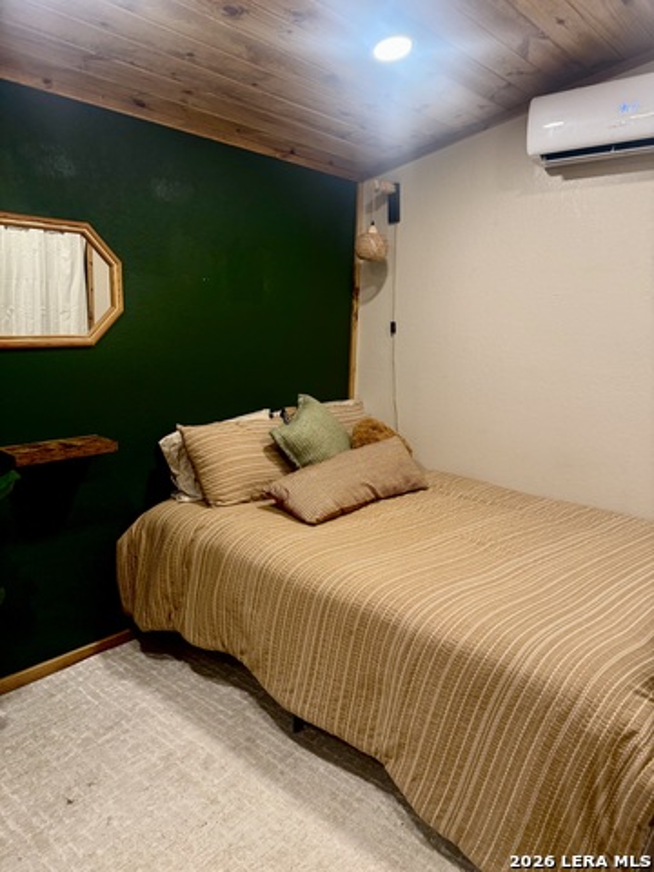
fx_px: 605
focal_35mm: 24
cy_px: 436
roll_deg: -2.1
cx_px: 327
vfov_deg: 71.6
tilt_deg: -12.0
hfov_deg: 56.8
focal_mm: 6.76
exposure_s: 1/60
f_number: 1.78
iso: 250
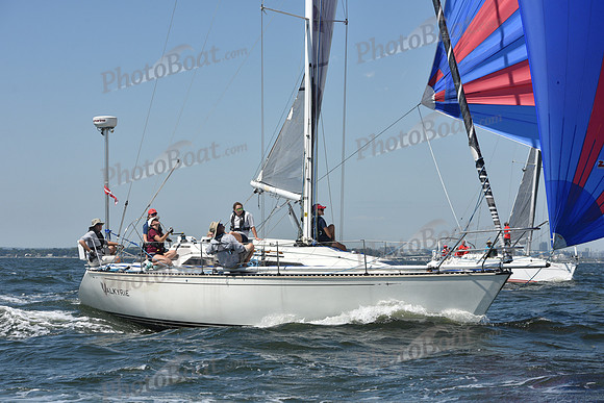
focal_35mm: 85
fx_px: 1426
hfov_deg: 23.9
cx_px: 302
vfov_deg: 16.1
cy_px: 202
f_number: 8
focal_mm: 85
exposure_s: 1/1250
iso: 250
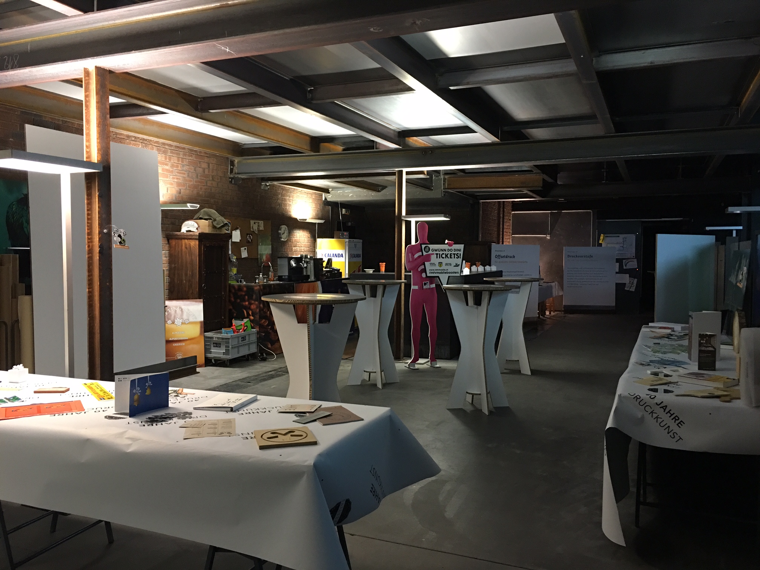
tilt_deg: -3.8
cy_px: 285
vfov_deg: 48.2
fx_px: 637
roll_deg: -0.6
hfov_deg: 61.7
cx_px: 380
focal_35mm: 29
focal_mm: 4.15
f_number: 2.2
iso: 100
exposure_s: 1/17
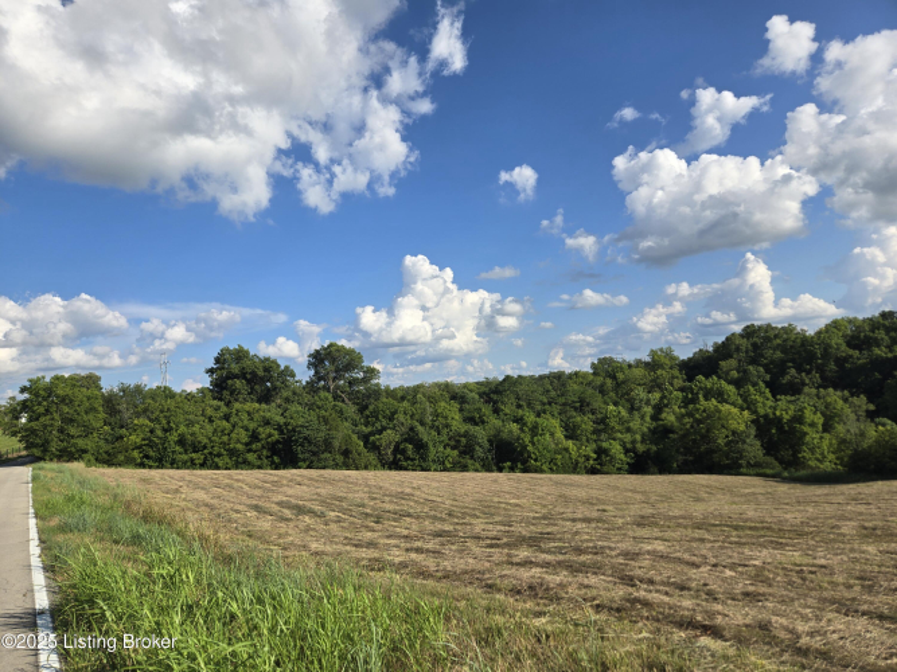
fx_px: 596
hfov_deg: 73.9
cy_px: 336
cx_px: 448
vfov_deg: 58.9
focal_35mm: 23
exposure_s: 1/2417
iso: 25
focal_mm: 5.4
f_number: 1.8
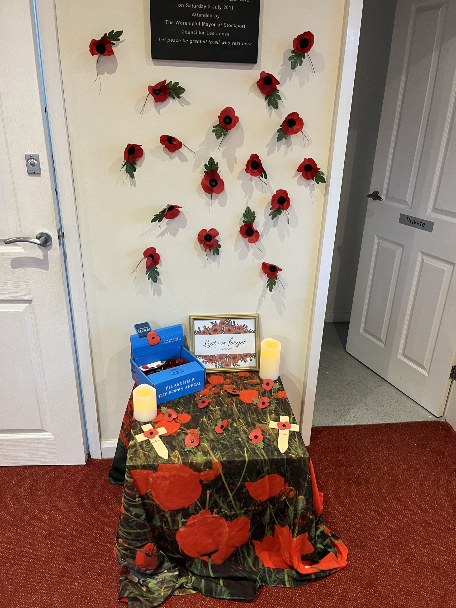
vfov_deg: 67.3
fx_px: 457
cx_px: 228
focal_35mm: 26
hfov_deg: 53.1
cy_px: 304
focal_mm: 5.1
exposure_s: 1/50
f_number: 1.6
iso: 160
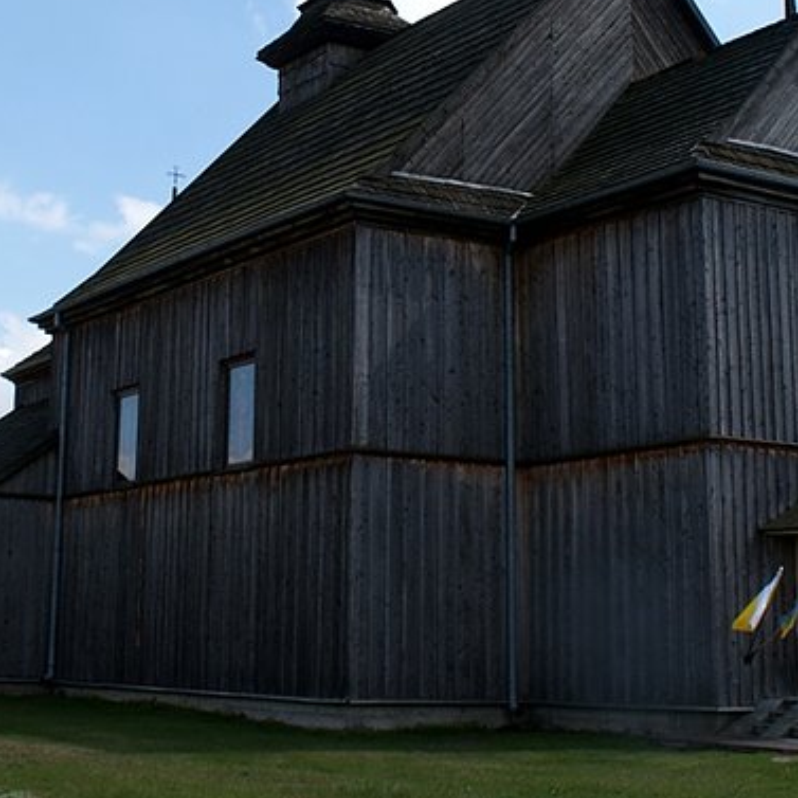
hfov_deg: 28.1
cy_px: 197
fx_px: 1591
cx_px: 330
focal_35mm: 61
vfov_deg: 27.8
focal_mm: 20
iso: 100
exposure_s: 1/160
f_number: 10
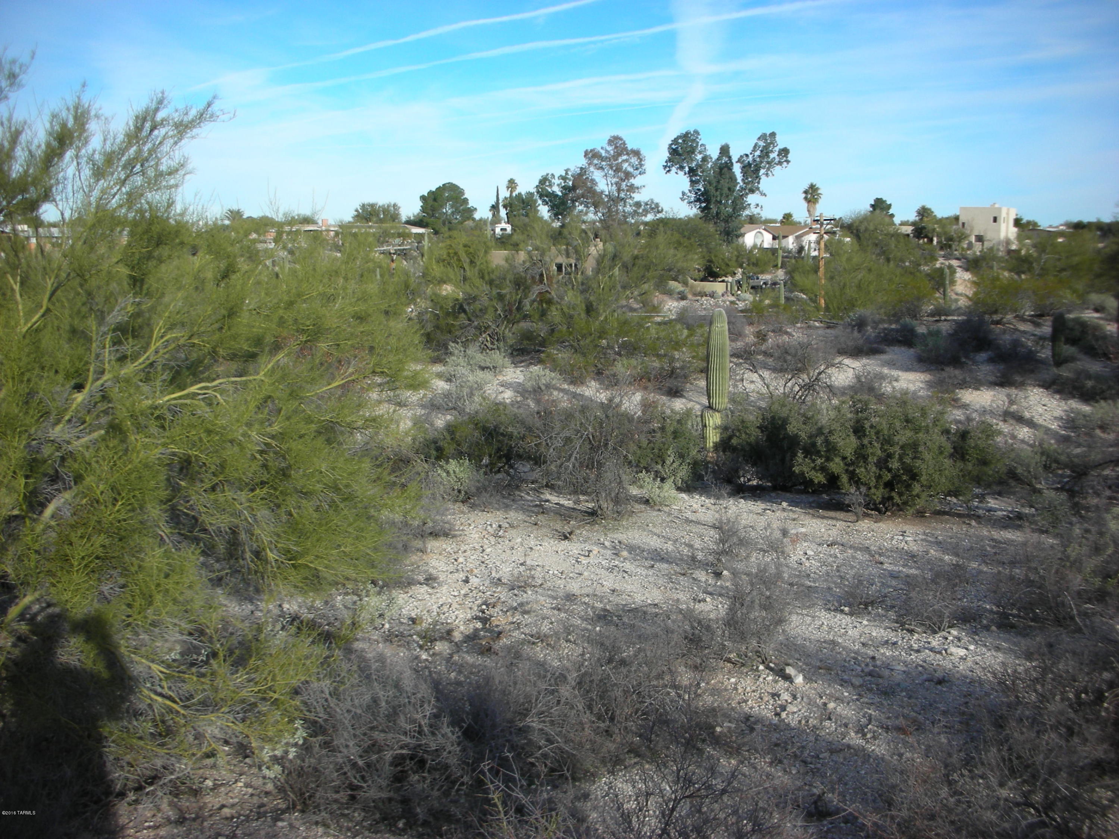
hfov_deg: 52.6
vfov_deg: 40.7
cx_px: 560
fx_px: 1131
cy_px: 420
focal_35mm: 35
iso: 50
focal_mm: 5.8
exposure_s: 1/67
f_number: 8.5
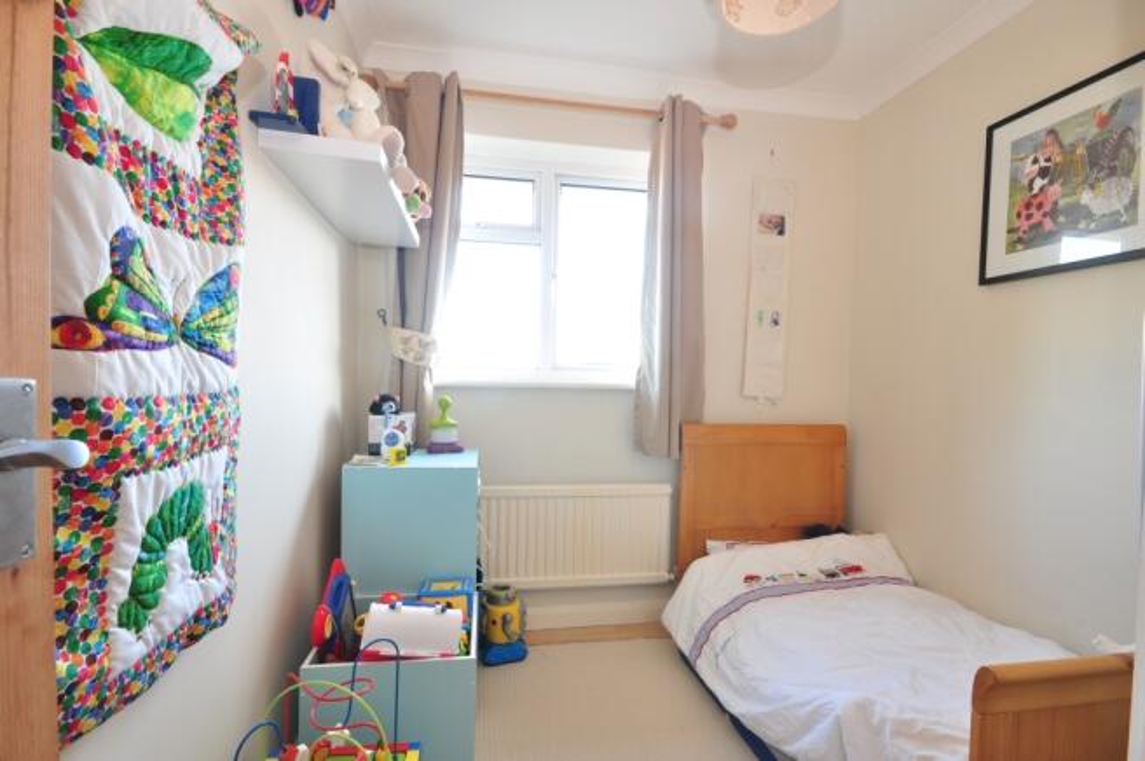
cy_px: 380
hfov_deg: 92.5
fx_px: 548
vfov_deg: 69.5
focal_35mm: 17
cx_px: 572
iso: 200
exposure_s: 1/1.3
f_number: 11
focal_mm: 11.5
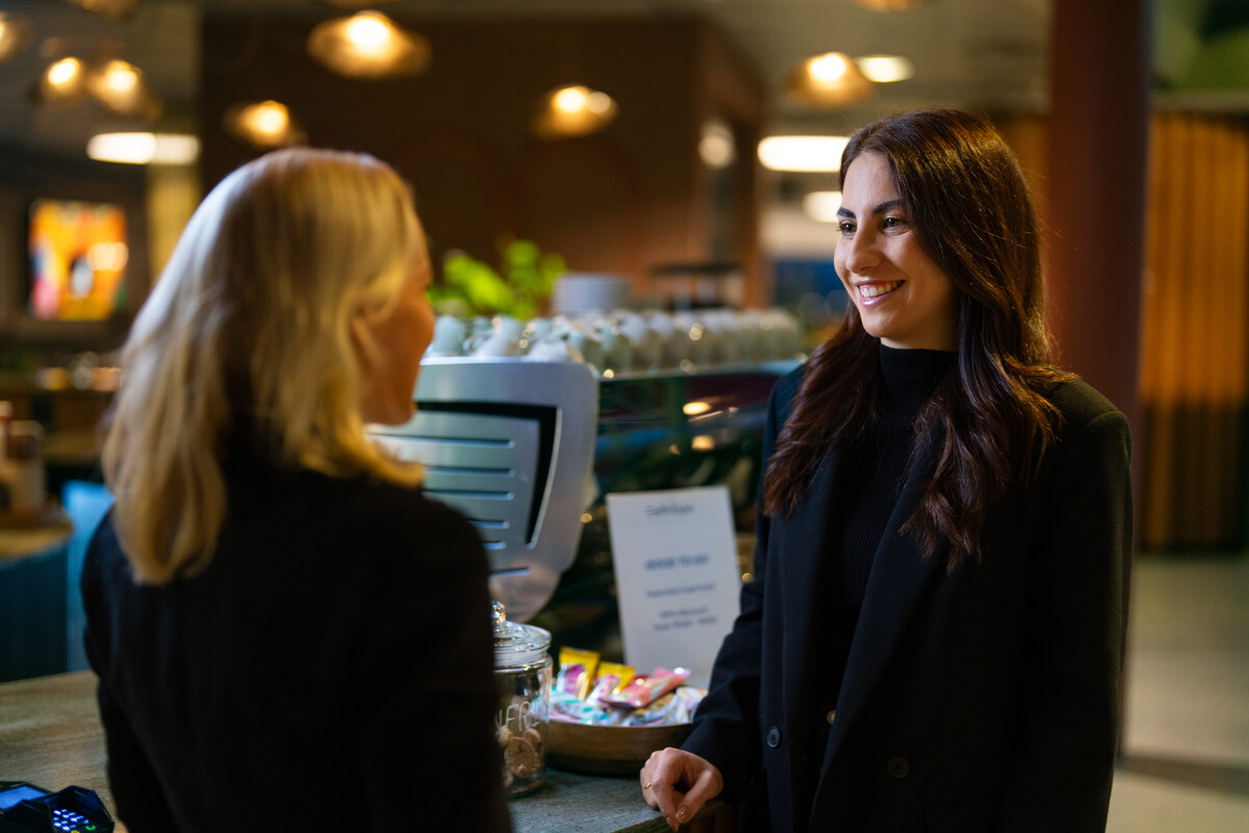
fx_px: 1735
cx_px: 624
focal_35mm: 50
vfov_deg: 27.0
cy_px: 416
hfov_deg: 39.6
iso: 800
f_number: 1.2
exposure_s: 1/125
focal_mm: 50
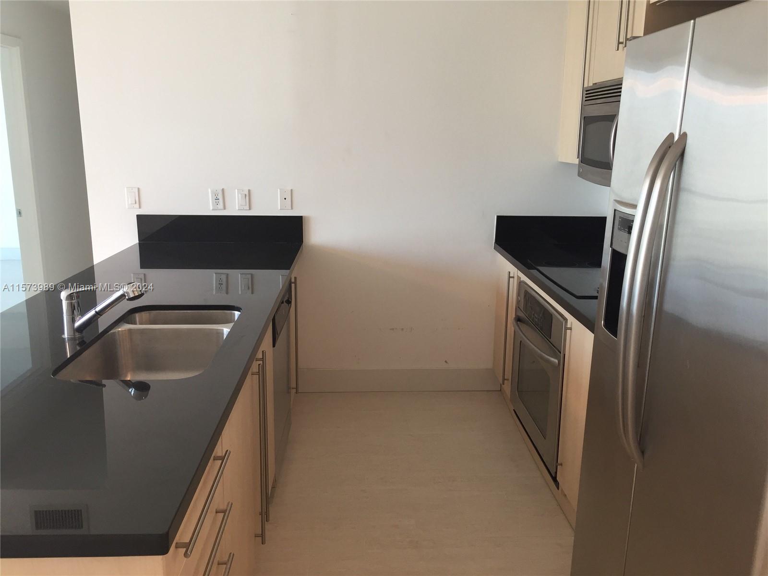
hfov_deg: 61.7
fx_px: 643
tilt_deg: -13.6
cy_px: 288
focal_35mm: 29
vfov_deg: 48.2
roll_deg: -0.8
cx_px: 384
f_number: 2.2
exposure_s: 1/30
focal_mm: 4.15
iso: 64
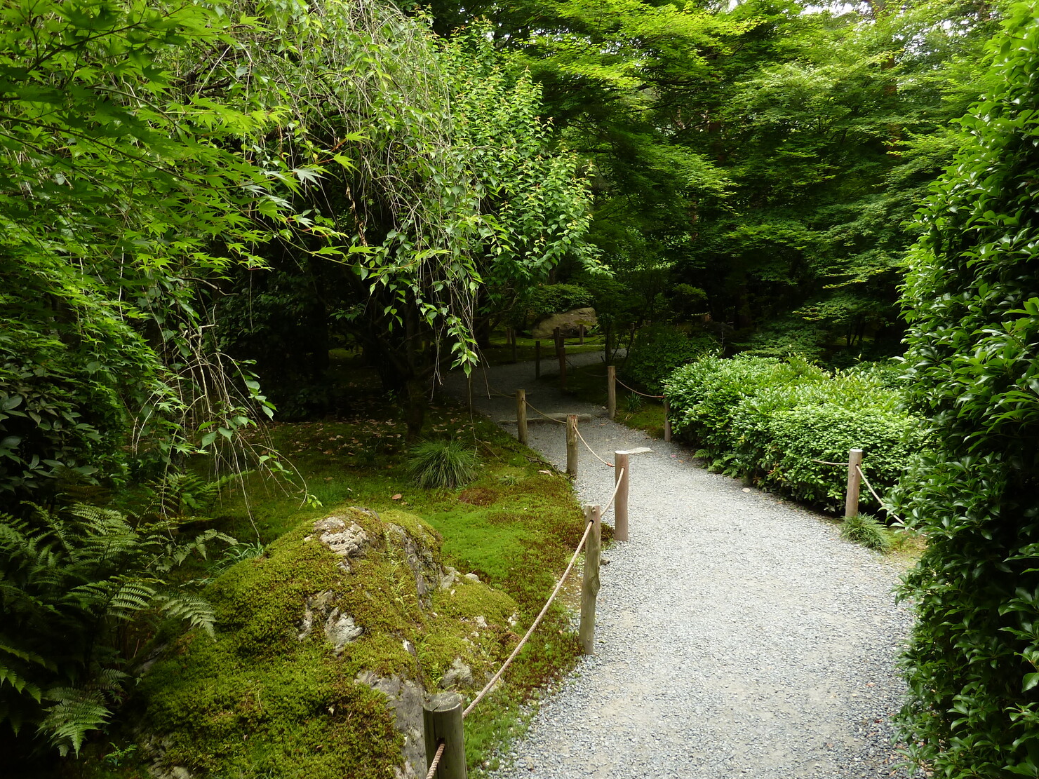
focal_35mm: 27
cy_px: 383
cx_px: 490
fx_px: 810
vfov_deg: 51.4
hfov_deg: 65.3
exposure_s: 1/25
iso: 80
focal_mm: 4.1
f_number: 3.3
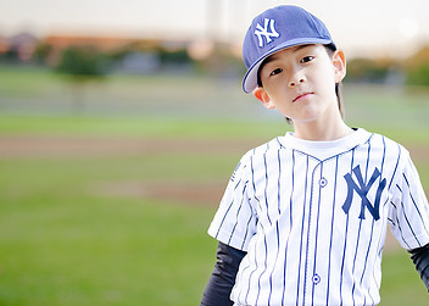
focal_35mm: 99
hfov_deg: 20.0
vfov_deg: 14.5
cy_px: 188
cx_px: 314
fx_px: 1206
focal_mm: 50
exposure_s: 1/800
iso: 250
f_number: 1.2
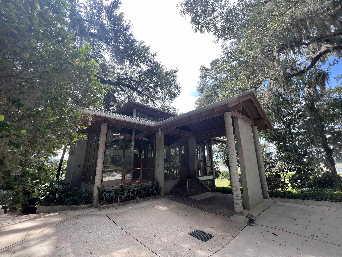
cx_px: 171
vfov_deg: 89.9
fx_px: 128
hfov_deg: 106.2
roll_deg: +0.5
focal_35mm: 13
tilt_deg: +14.6
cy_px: 128
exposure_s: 1/254
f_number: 1.8
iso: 32
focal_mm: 1.57
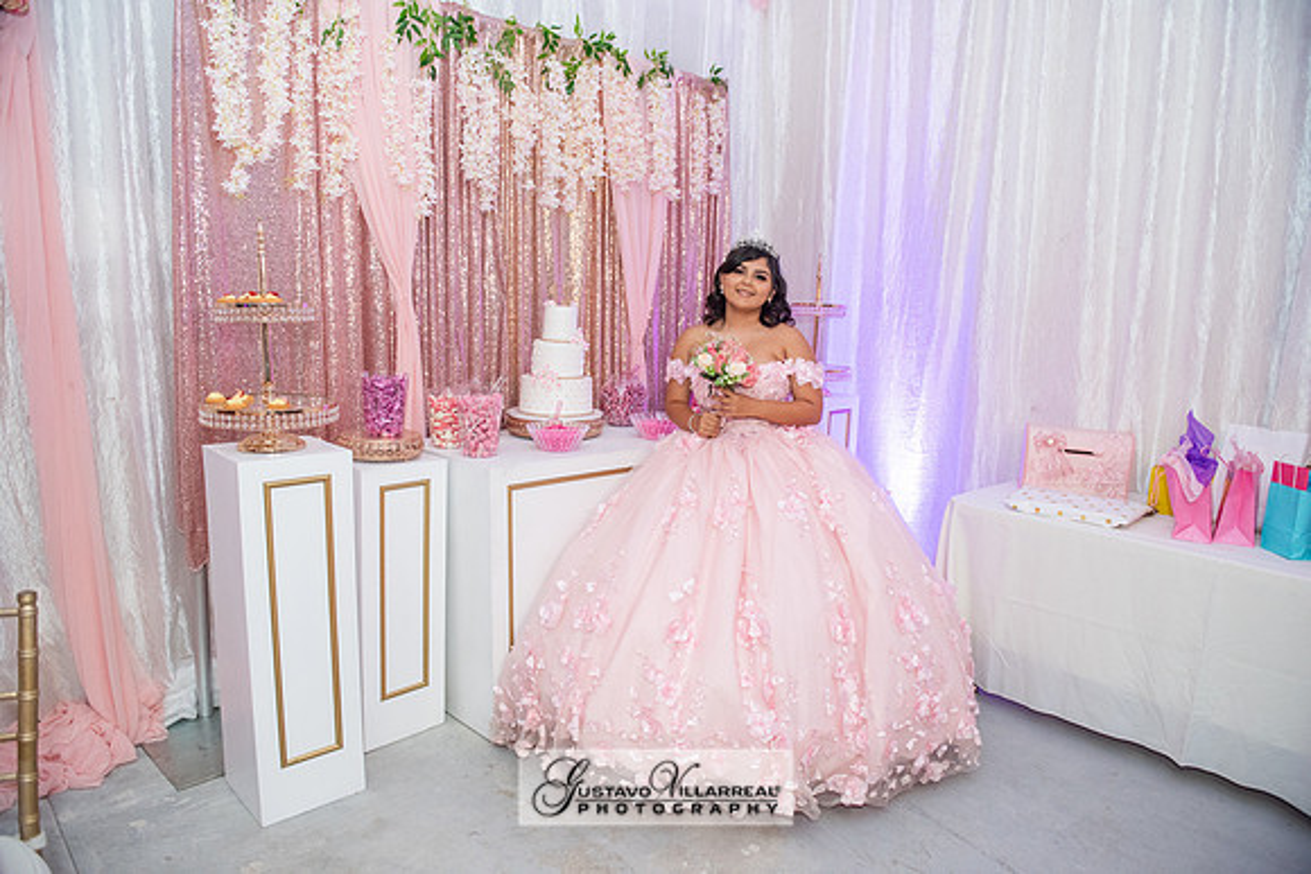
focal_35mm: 24
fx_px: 874
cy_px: 437
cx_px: 656
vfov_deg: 53.2
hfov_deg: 73.7
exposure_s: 1/160
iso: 1250
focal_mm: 24
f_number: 3.5
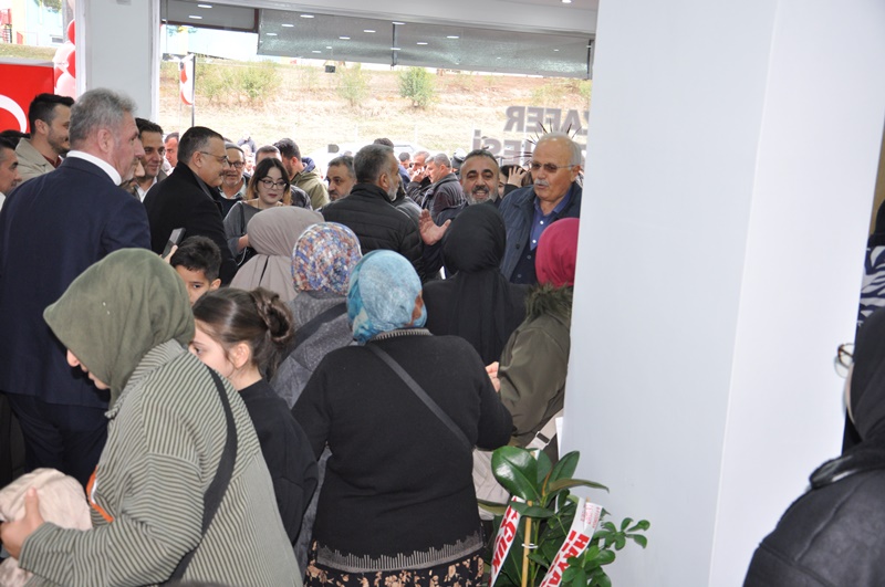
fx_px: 1031
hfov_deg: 46.5
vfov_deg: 31.8
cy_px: 294
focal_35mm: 42
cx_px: 442
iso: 640
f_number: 4
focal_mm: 28
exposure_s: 1/80
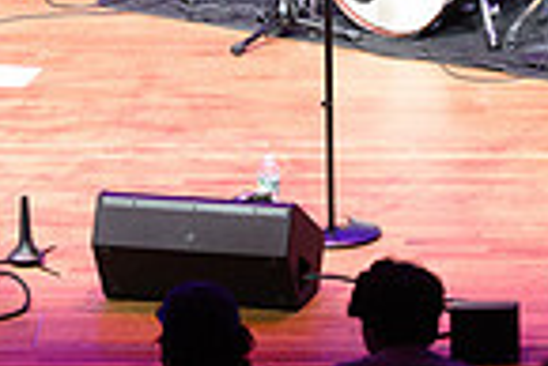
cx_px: -363
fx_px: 8228
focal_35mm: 540
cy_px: -341
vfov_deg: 2.5
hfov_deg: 3.8
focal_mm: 135
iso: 3200
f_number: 5.6
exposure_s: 1/125
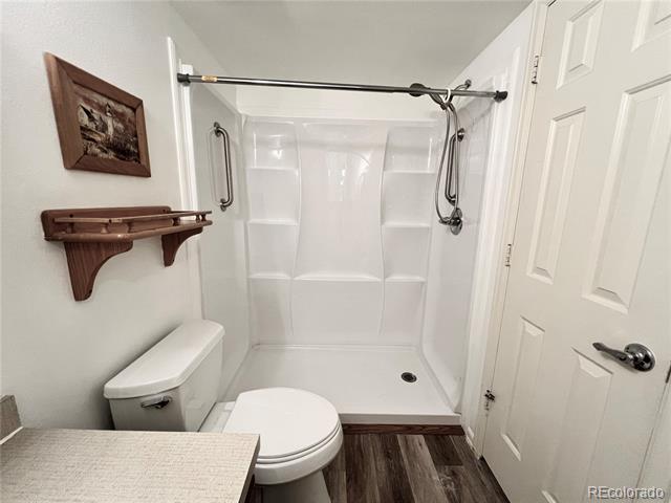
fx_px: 252
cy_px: 252
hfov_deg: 106.2
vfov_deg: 89.9
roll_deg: -0.6
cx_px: 336
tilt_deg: -11.0
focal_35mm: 13
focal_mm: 1.57
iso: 200
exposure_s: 1/60
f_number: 1.8
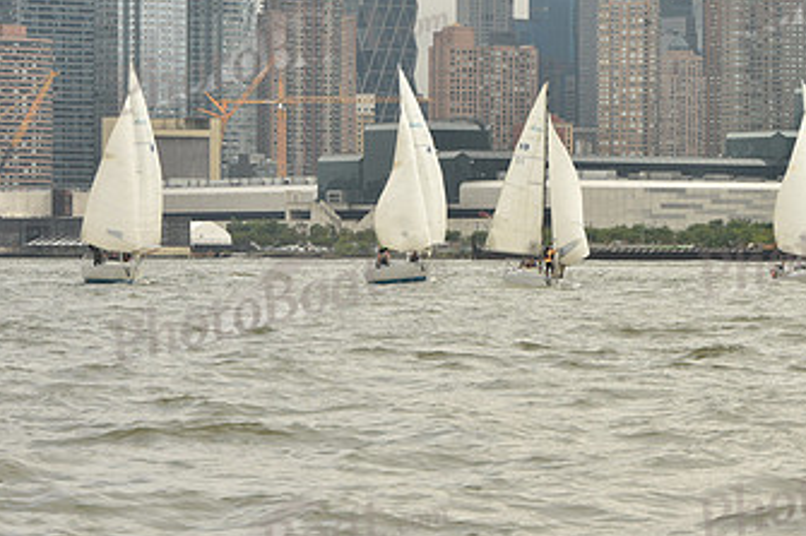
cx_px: 575
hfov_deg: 10.2
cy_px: 145
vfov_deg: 6.8
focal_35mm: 201
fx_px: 4498
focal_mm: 116
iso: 400
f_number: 11
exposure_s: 1/800
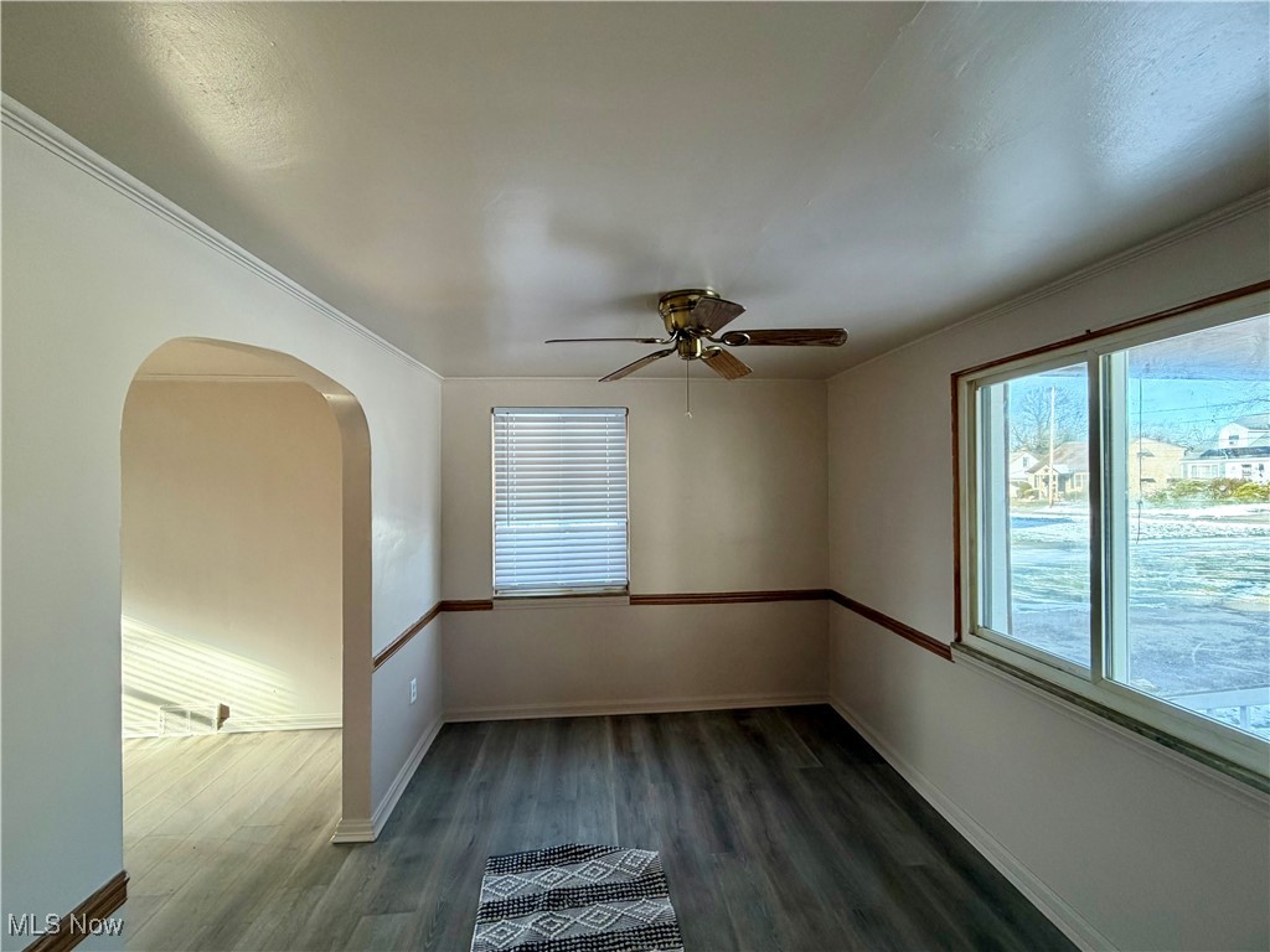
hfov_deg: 102.1
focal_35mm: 14
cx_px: 635
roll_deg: +0.7
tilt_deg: +2.6
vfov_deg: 85.7
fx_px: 514
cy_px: 476
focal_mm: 2.22
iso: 160
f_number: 2.2
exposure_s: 1/120
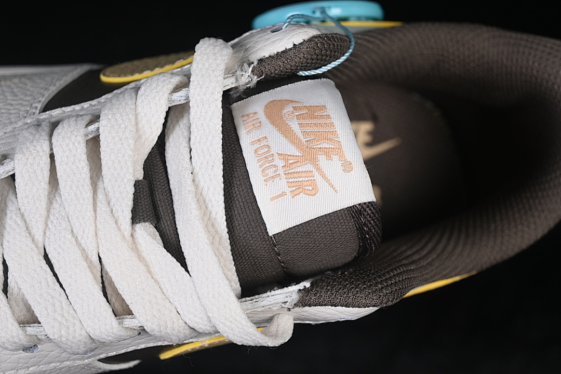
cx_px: 280
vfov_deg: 18.2
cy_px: 187
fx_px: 1169
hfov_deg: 27.0
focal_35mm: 75
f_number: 7.1
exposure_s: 1/80
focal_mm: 50
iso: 160
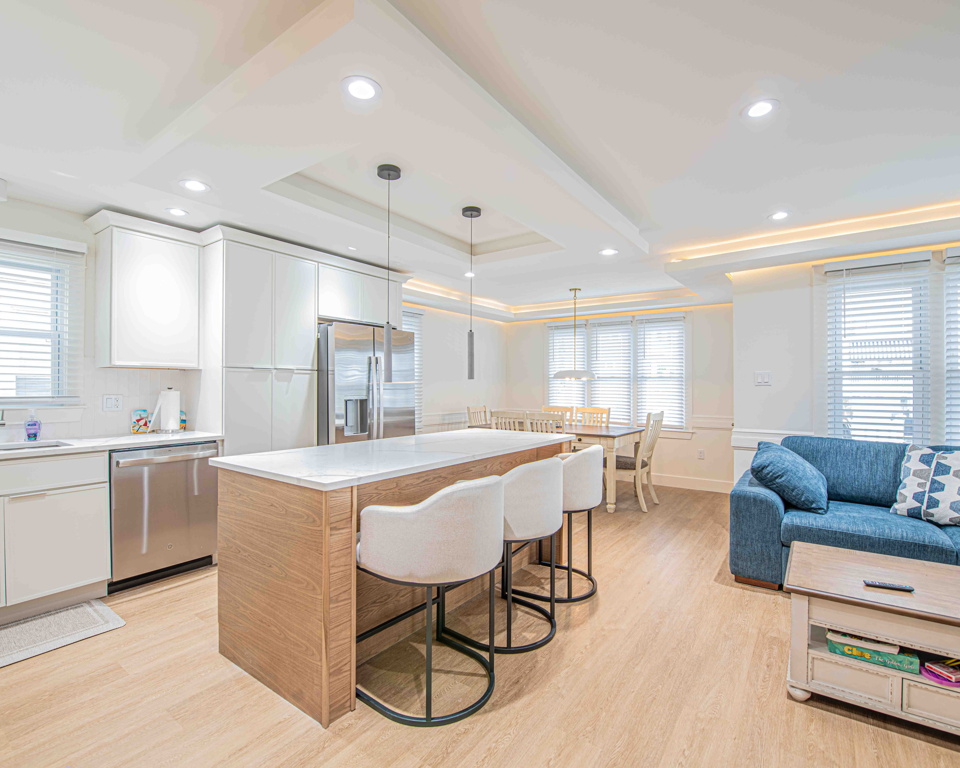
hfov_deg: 93.1
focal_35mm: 16
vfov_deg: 80.4
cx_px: 478
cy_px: 387
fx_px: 455
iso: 64
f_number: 7.1
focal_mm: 14
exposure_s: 1
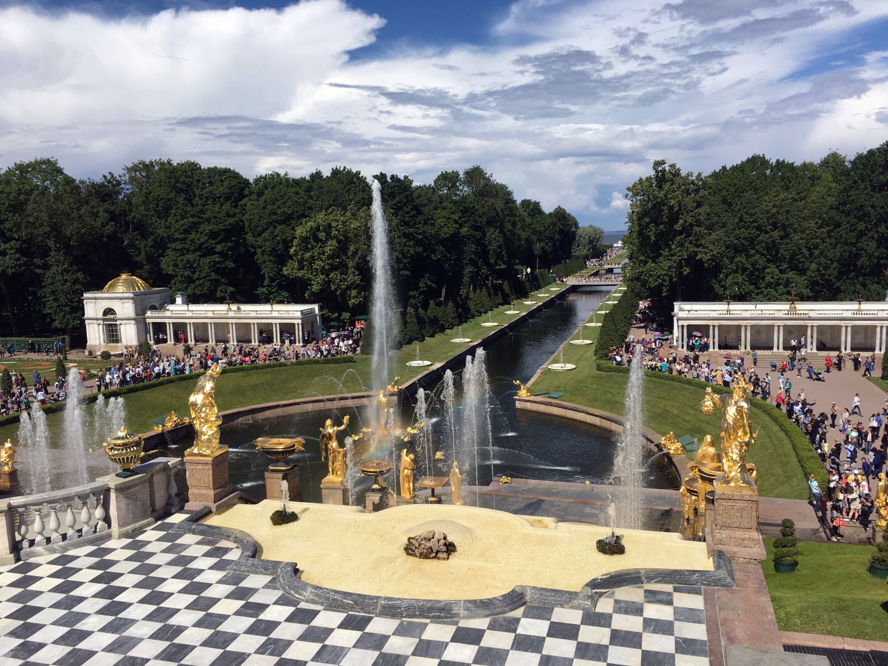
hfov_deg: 61.7
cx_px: 444
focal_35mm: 29
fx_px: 744
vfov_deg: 48.2
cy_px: 333
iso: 25
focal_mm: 4.15
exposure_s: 1/2404
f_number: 2.2
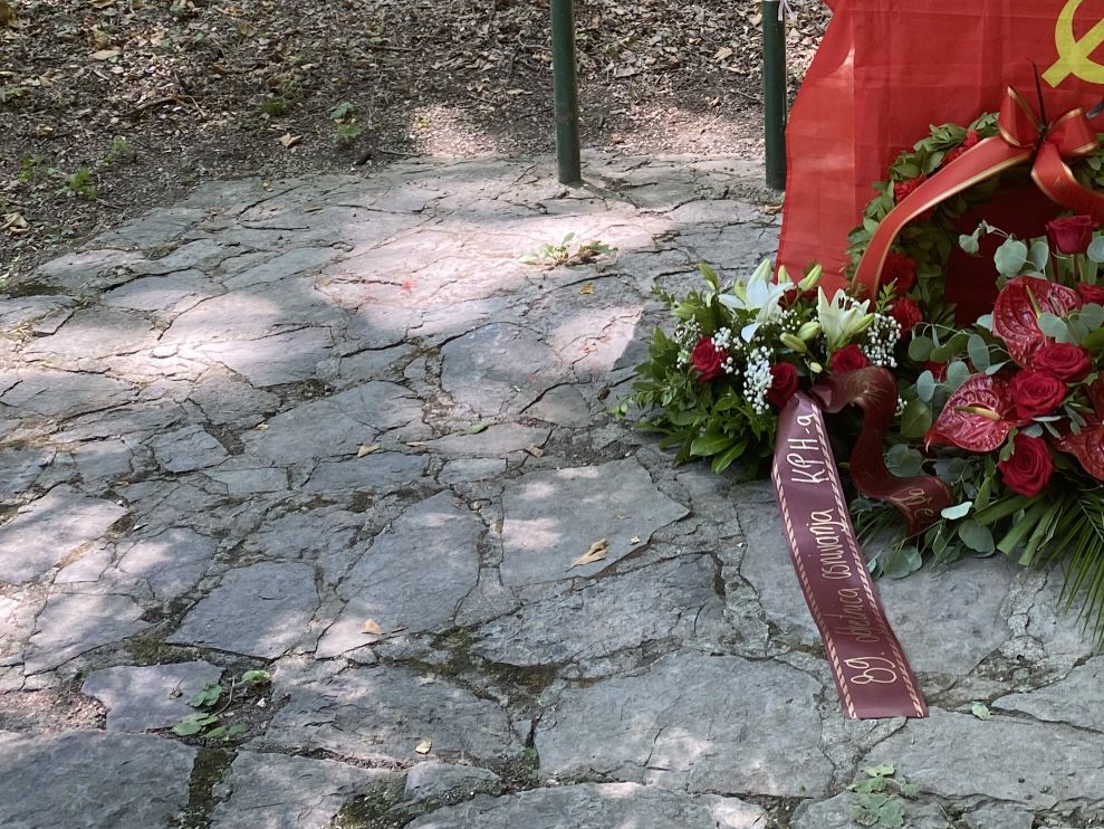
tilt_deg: -9.7
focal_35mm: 53
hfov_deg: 35.4
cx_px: 831
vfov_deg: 26.1
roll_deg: +1.3
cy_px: -6
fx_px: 1691
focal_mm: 4.25
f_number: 1.8
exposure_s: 1/122
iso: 80
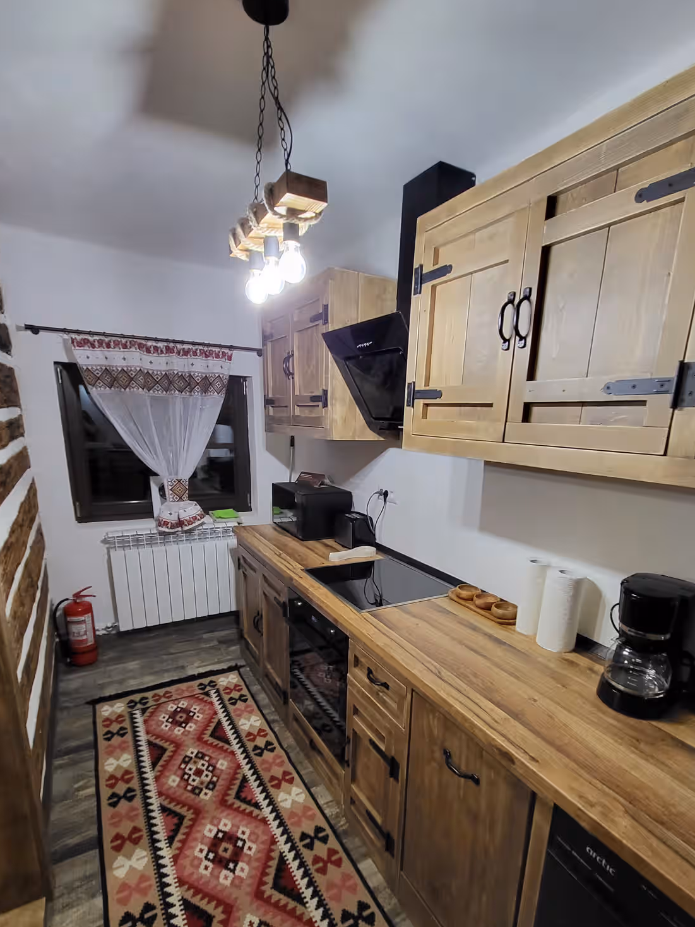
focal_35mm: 17
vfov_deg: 89.9
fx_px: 455
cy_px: 556
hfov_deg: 74.5
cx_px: 385
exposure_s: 1/50
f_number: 2.2
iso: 320
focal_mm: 1.74
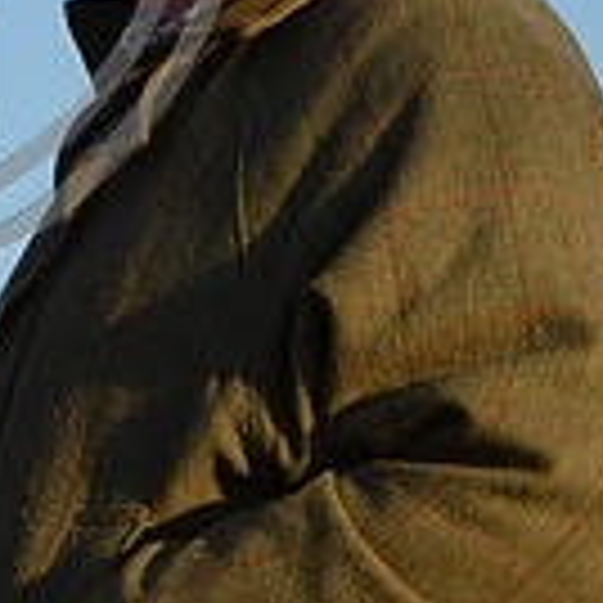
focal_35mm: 375
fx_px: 7391
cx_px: -266
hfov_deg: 4.6
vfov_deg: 4.6
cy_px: -220
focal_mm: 102
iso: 1250
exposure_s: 1/1000
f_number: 10
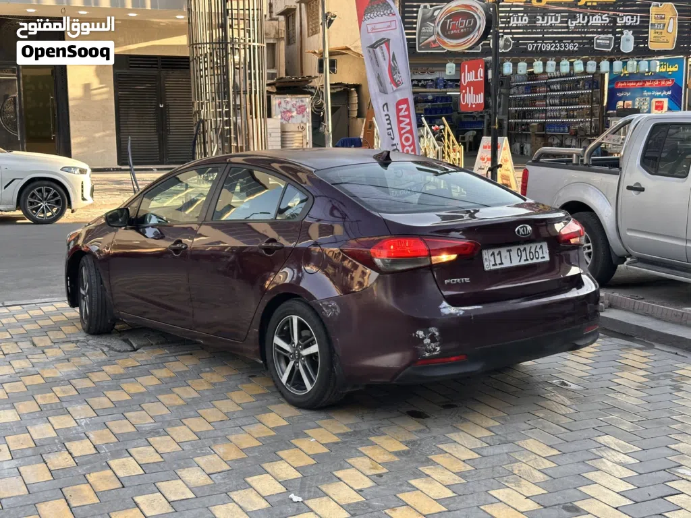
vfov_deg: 30.3
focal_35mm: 48
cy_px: 259
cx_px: 346
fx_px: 958
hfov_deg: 39.7
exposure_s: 1/264
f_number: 1.78
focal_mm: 6.86
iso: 64
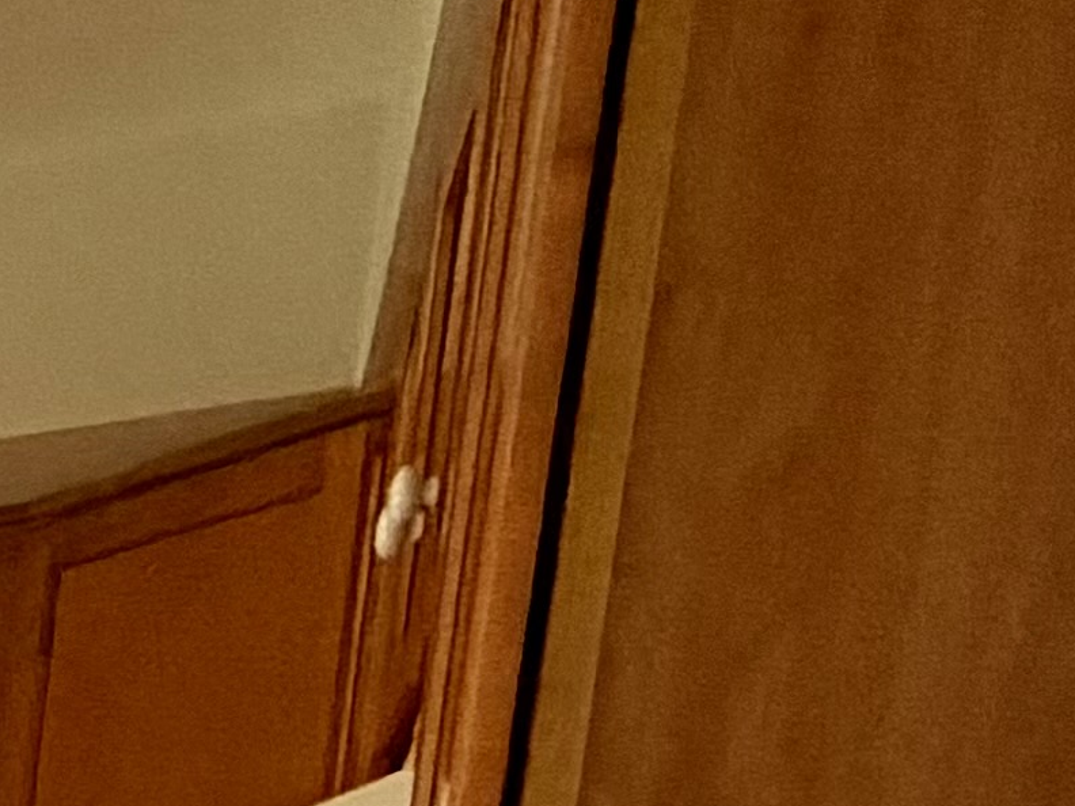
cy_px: 2105
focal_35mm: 101
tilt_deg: -13.3
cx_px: -1891
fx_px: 3137
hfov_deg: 12.3
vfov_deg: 11.4
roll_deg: +1.5
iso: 200
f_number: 2.2
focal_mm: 2.22
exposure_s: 1/60
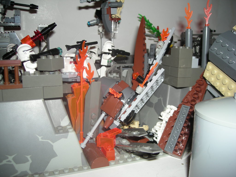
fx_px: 239
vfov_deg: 40.7
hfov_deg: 52.6
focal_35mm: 35
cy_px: 88
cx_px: 118
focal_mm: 5.7
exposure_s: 1/60
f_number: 2.8
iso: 50
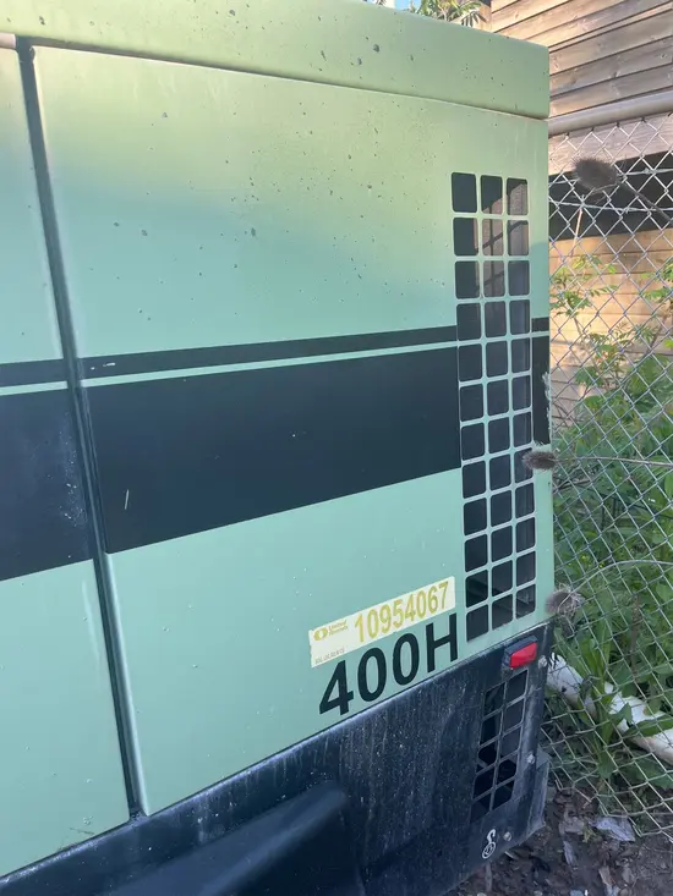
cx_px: 336
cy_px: 448
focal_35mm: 26
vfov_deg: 67.3
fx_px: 674
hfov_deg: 53.1
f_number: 1.6
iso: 40
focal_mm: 5.1
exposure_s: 1/254
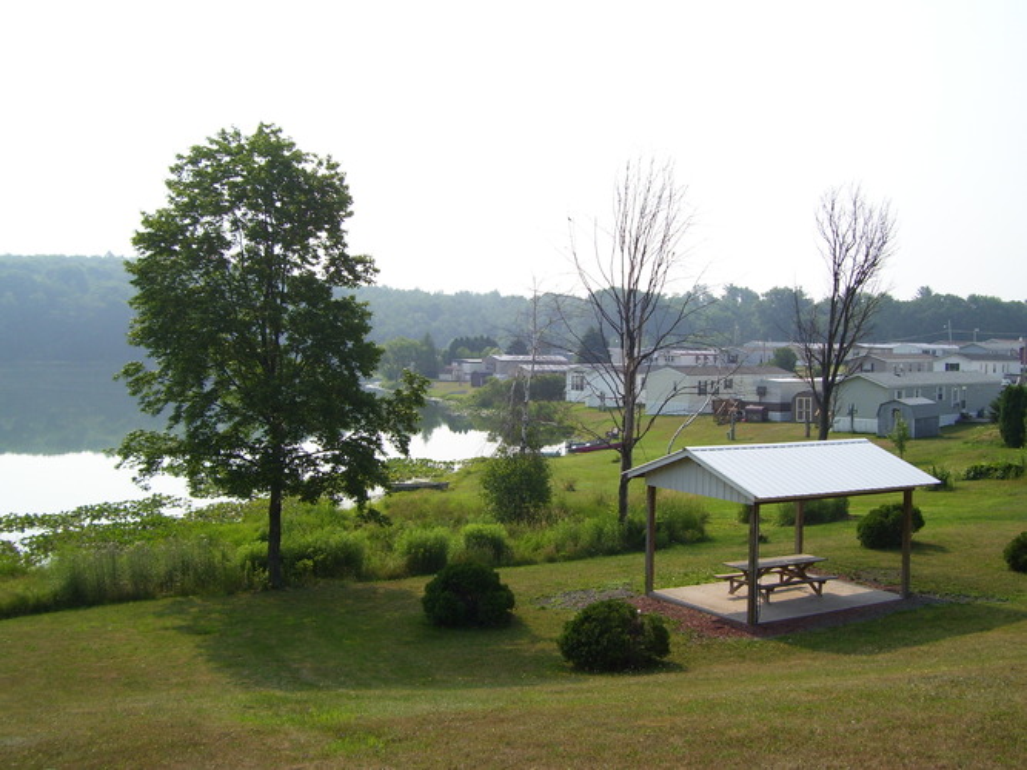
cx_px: 514
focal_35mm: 37
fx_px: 1098
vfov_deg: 38.7
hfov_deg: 50.1
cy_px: 385
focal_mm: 6
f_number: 4.8
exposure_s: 1/500
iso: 80
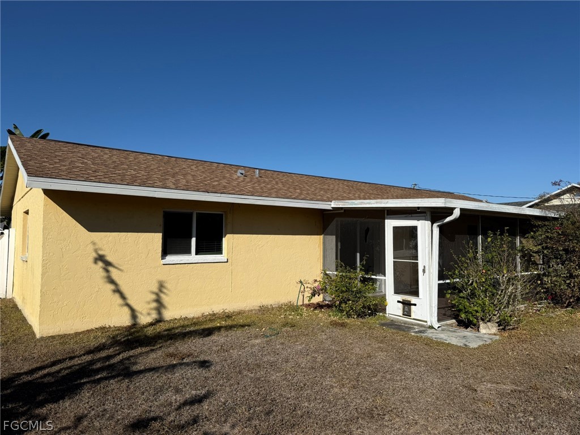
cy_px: 218
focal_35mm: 24
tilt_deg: +3.7
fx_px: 402
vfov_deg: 56.8
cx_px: 290
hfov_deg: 71.6
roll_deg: -0.4
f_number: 1.78
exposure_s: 1/9091
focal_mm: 6.76
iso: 80
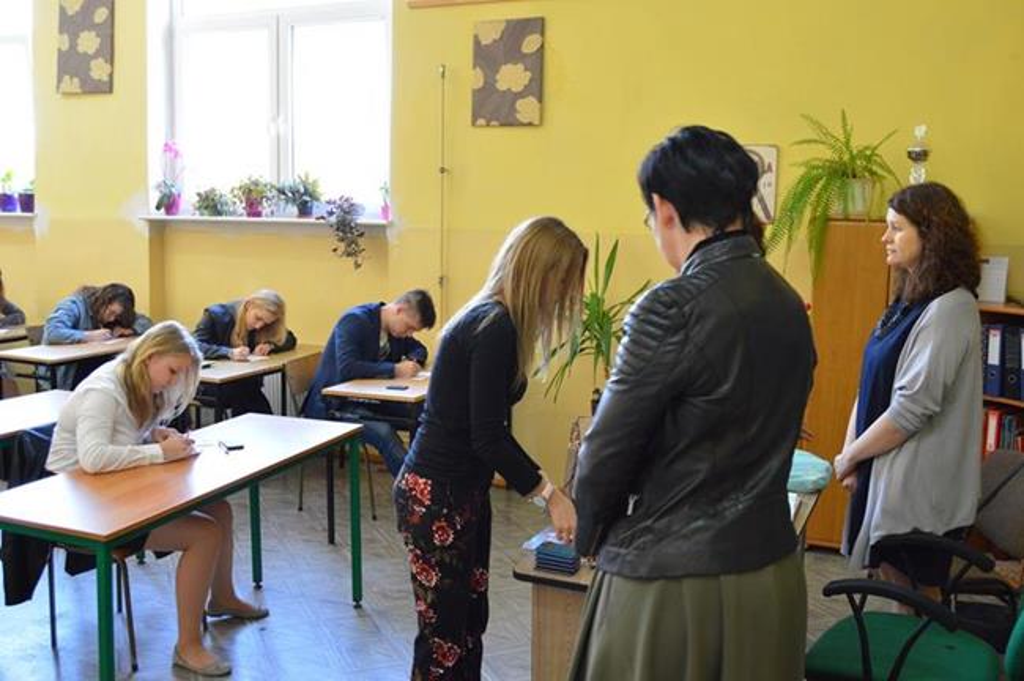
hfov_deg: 57.3
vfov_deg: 39.9
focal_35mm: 33
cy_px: 340
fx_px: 938
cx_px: 512
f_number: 5
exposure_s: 1/30
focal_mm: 22
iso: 900
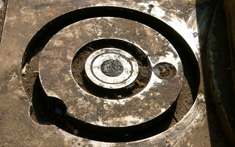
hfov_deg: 21.9
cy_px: 67
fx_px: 608
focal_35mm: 95
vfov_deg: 13.8
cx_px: 128
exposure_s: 1/500
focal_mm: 50
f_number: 11
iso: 400
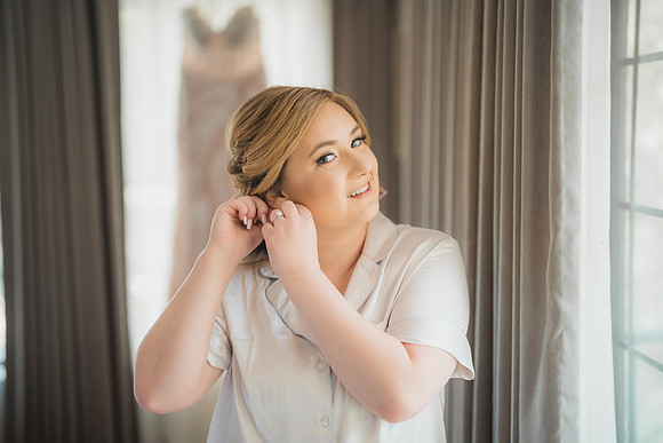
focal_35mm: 50
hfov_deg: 39.6
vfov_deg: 27.0
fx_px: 921
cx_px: 332
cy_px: 222
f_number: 1.2
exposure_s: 1/400
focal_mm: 50
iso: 400
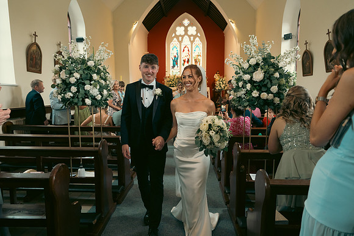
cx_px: 177
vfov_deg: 53.2
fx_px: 236
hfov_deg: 73.7
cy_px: 118
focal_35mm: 24
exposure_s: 1/200
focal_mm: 24
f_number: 3.5
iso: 2500
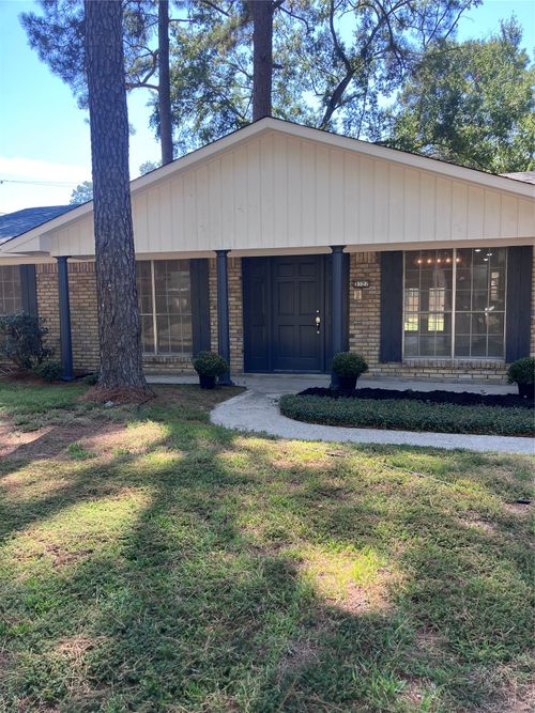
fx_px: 577
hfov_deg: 49.7
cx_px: 268
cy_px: 356
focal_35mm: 28
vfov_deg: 63.5
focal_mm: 3.99
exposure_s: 1/244
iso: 25
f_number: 1.8
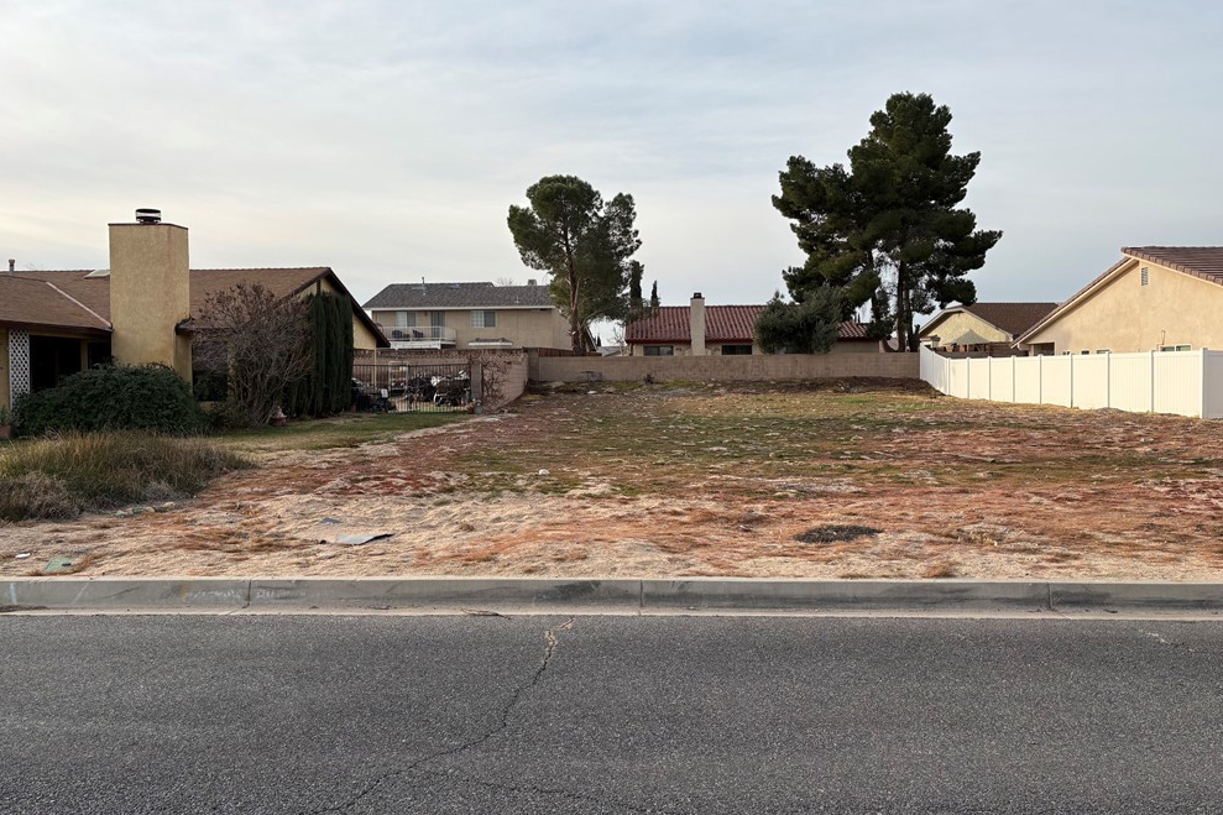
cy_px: 387
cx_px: 610
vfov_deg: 46.4
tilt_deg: -1.1
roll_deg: +0.7
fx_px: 951
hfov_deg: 65.5
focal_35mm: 28
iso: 50
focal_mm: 5.96
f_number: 1.6
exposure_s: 1/2208
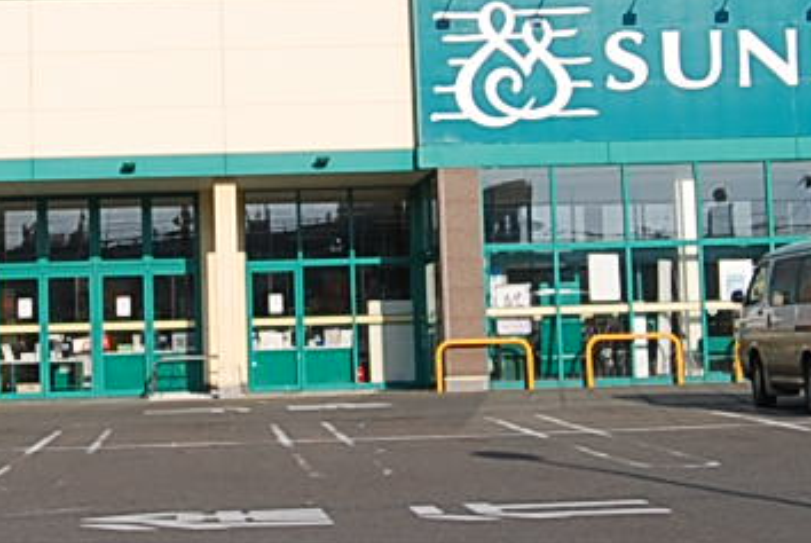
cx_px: 263
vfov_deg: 16.6
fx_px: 1850
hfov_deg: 24.6
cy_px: 142
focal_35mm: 82
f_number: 8
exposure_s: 1/250
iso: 100
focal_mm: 10
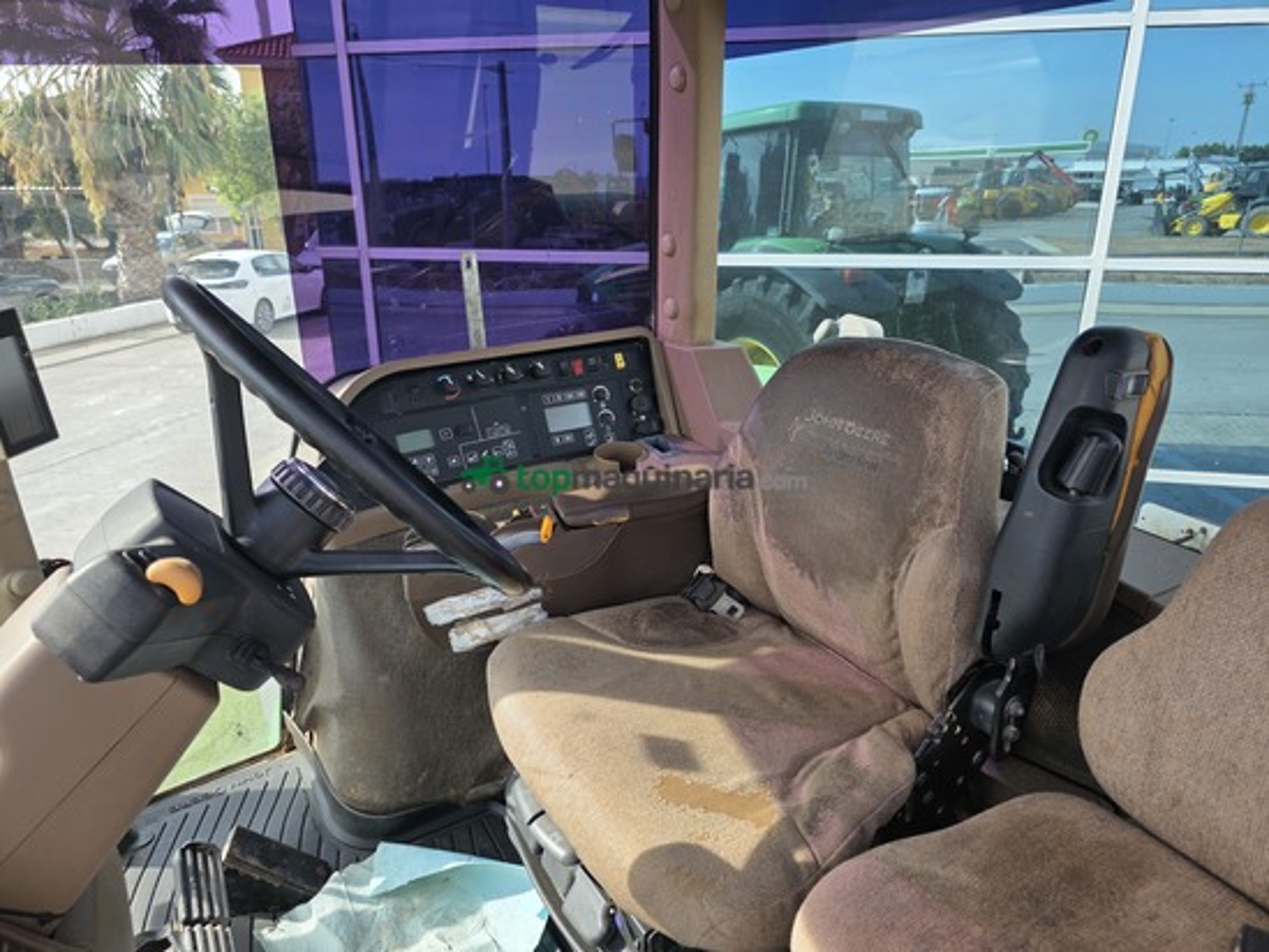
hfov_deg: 73.9
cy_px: 476
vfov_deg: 58.9
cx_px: 634
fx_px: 843
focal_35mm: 23
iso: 25
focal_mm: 6.3
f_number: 1.7
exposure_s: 1/359
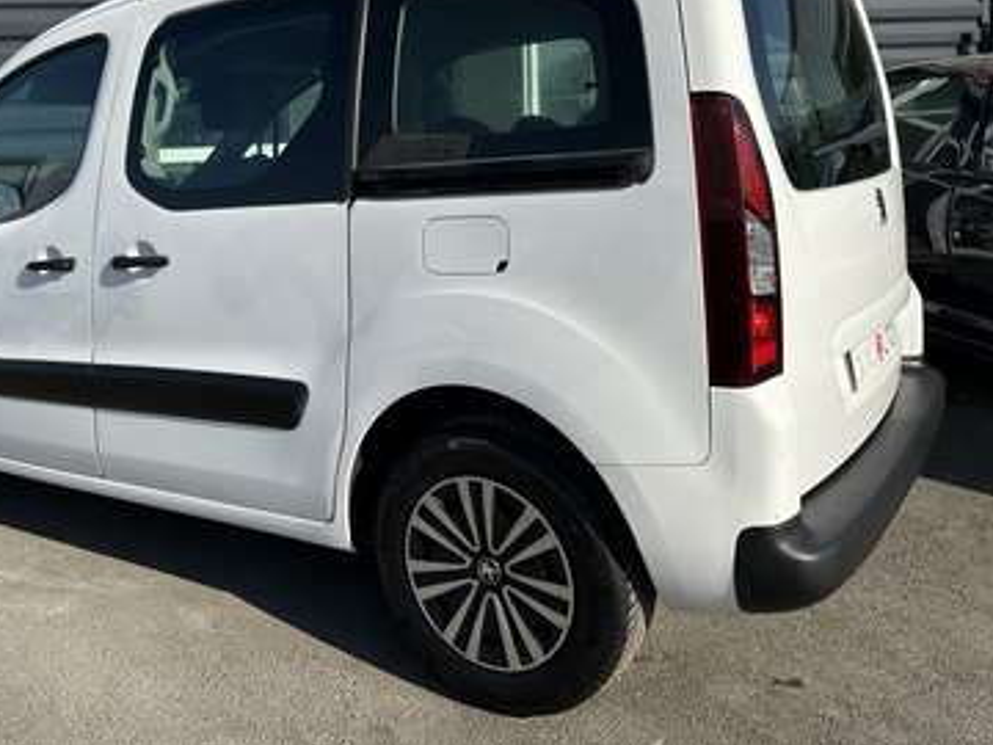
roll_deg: +2.5
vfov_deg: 41.1
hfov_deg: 53.4
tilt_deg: -7.0
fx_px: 975
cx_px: 375
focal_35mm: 34
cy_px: 230
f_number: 1.78
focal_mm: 6.86
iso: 80
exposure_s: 1/6623
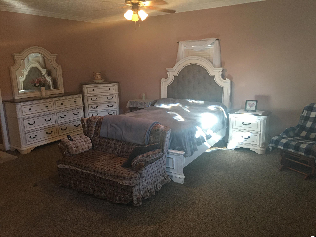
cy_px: 118
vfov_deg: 48.2
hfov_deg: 61.7
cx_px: 158
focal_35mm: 29
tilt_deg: -10.6
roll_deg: +1.4
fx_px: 265
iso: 100
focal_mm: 4.15
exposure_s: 1/15
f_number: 2.2
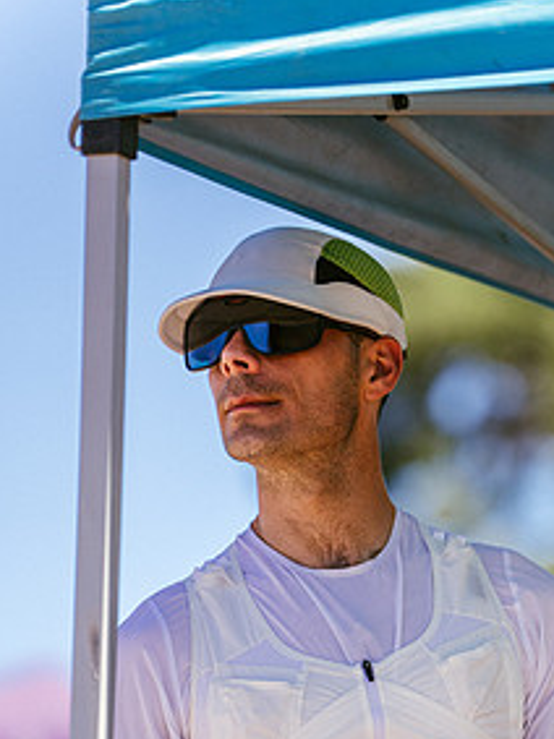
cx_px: 345
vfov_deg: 8.2
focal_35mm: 240
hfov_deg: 6.2
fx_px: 5125
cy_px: 517
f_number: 2.8
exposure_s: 1/2500
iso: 400
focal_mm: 157
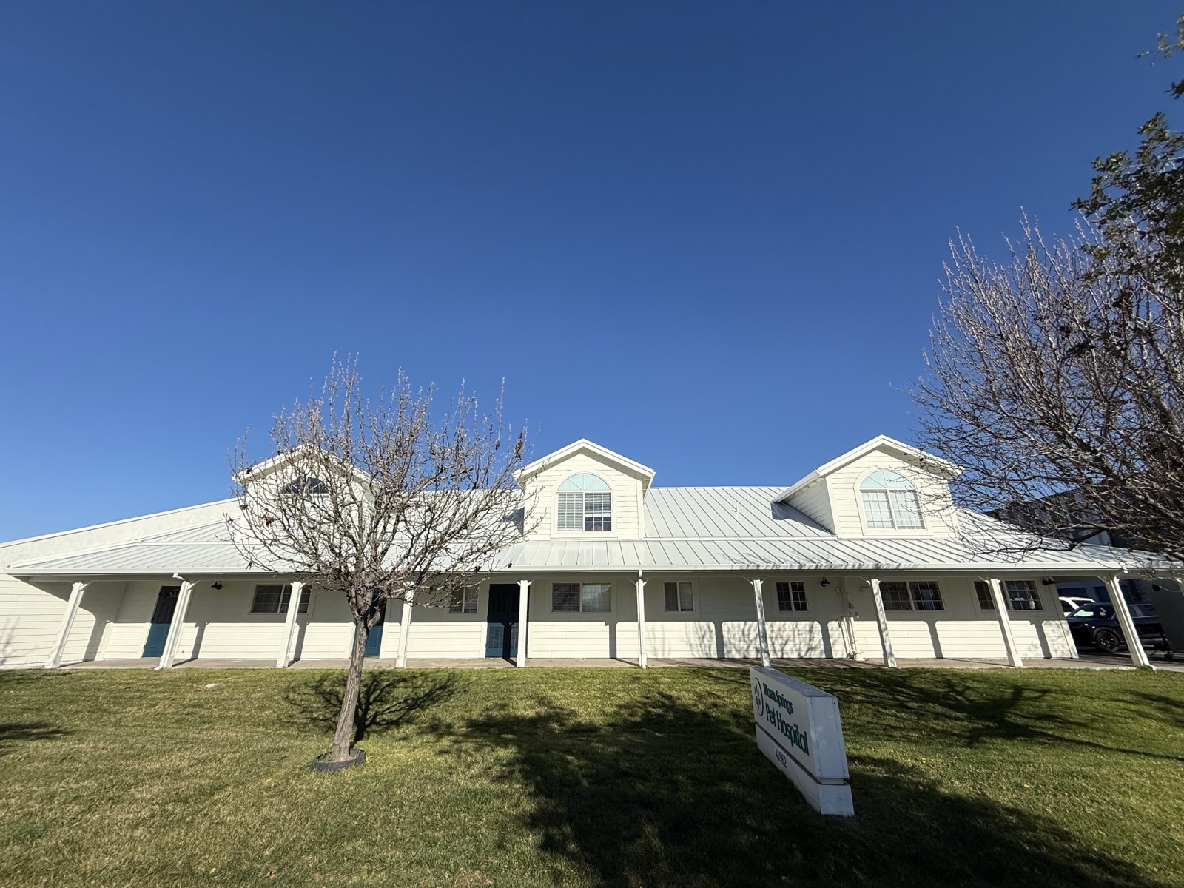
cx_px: 592
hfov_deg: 102.1
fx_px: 479
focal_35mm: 14
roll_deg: +0.6
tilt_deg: +19.6
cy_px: 444
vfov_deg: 85.7
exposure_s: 1/5155
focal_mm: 2.22
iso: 50
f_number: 2.2
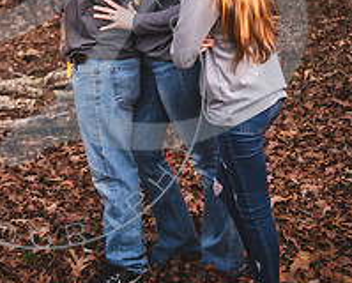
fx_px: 752
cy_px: -50
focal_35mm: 72
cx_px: 120
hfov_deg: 26.2
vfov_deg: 20.1
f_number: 2.8
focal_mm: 34
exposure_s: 1/250
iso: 100
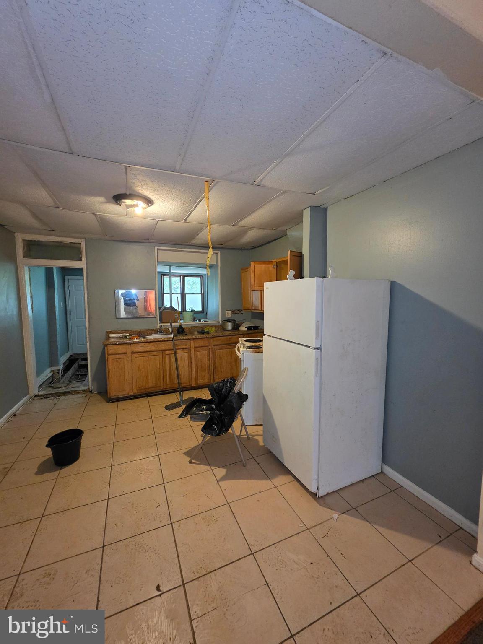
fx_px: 242
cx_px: 242
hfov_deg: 89.9
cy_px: 322
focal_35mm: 13
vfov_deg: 106.2
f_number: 1.9
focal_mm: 2.2
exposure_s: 1/60
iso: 640
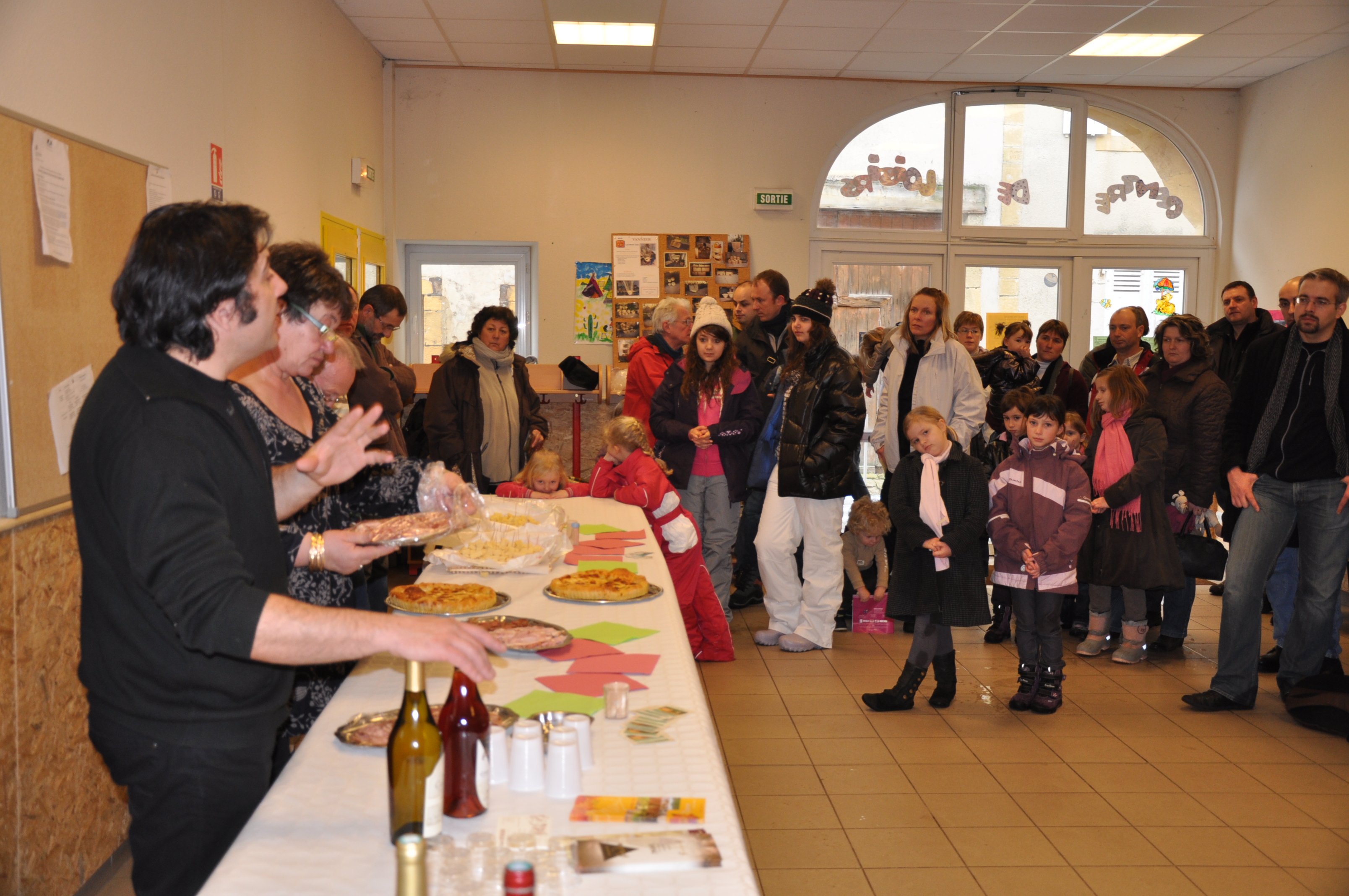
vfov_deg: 36.8
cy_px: 448
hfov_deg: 53.2
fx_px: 1347
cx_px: 674
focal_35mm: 36
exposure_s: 1/60
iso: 400
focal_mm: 24
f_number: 3.8
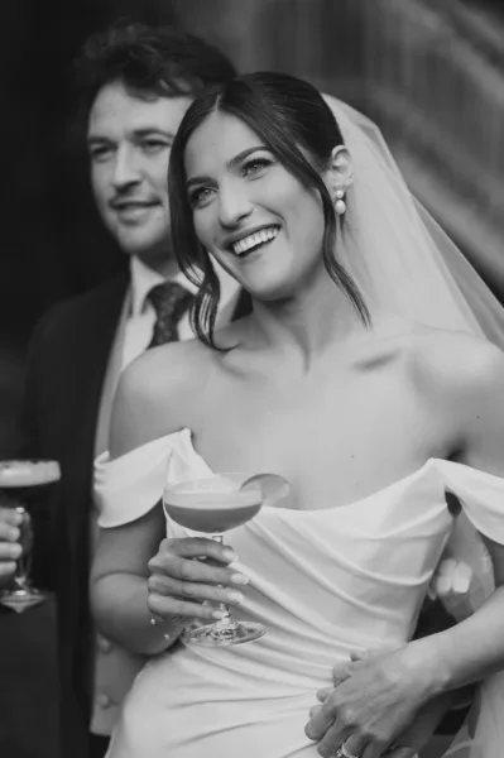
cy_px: 379
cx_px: 252
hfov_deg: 16.0
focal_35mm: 85
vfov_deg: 23.9
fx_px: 1788
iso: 250
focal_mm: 85
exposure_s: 1/2000
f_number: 1.8
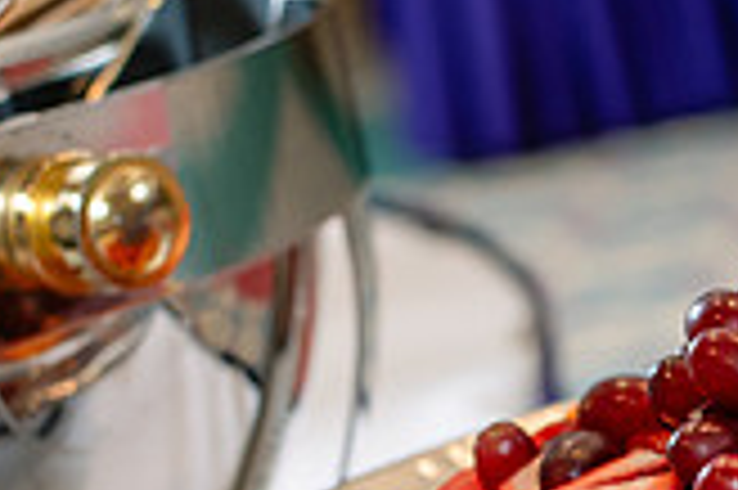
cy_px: 569
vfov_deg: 7.7
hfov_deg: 11.4
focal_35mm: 177
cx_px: 914
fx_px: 3625
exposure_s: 1/200
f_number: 3.5
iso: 500
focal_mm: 50
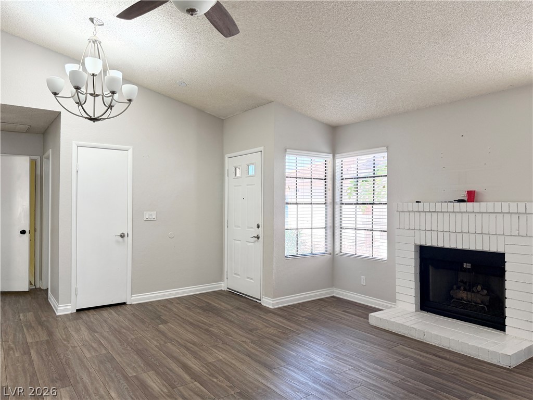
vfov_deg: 56.8
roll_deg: -0.5
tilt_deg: +0.4
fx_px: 370
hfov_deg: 71.6
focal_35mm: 24
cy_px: 200
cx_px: 266
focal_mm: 6.76
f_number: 1.78
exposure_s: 1/193
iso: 100
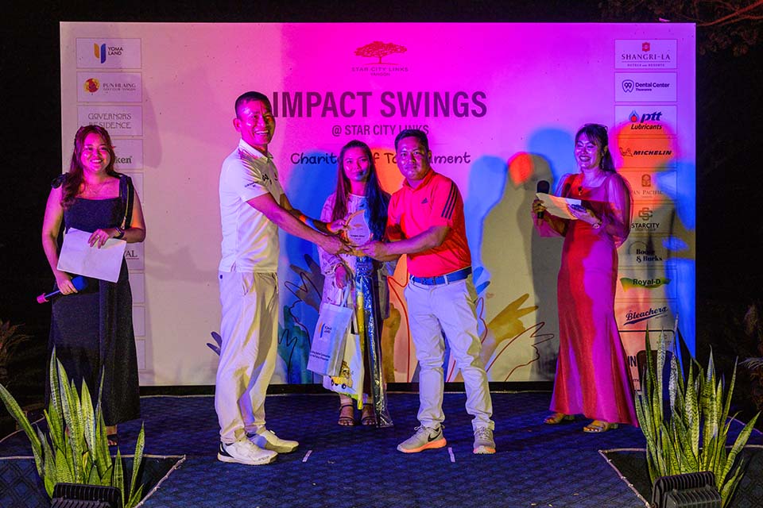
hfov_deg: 47.4
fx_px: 869
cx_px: 382
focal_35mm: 41
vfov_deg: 32.6
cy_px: 254
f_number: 4.5
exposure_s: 1/250
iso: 3600
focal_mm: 41
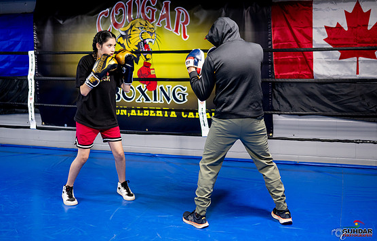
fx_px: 497
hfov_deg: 41.6
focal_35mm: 48
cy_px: 73
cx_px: 191
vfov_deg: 27.1
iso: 1600
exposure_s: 1/500
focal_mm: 35
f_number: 1.4
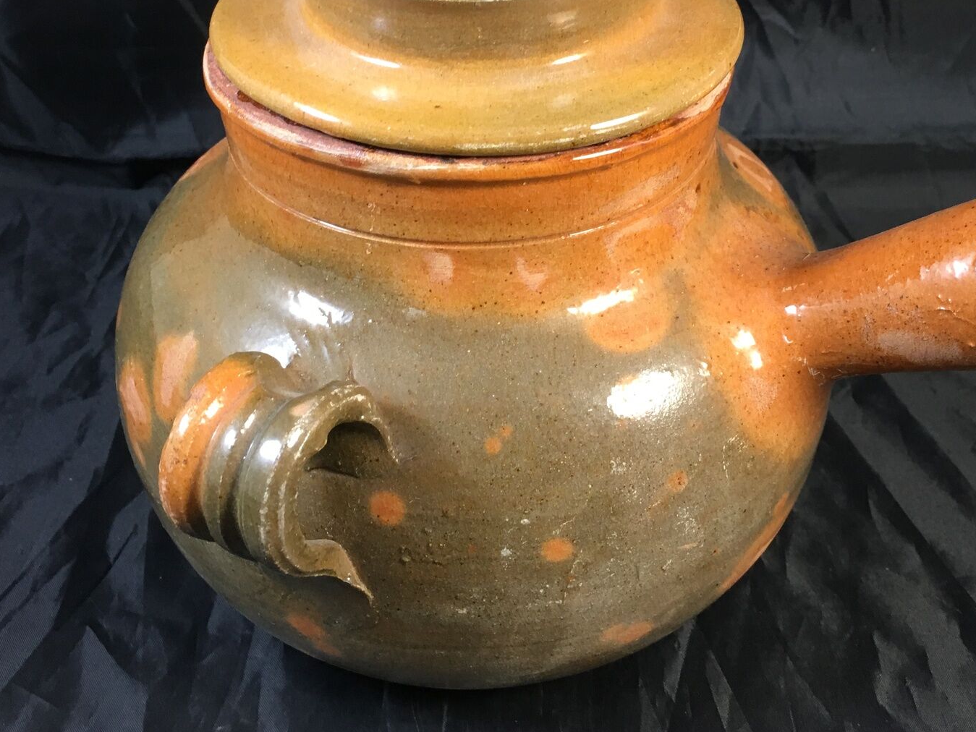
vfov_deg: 33.3
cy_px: 251
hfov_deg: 43.7
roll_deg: -1.9
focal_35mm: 43
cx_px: 570
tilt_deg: -32.1
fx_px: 1212
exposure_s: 1/17
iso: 50
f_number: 2.2
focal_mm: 4.15
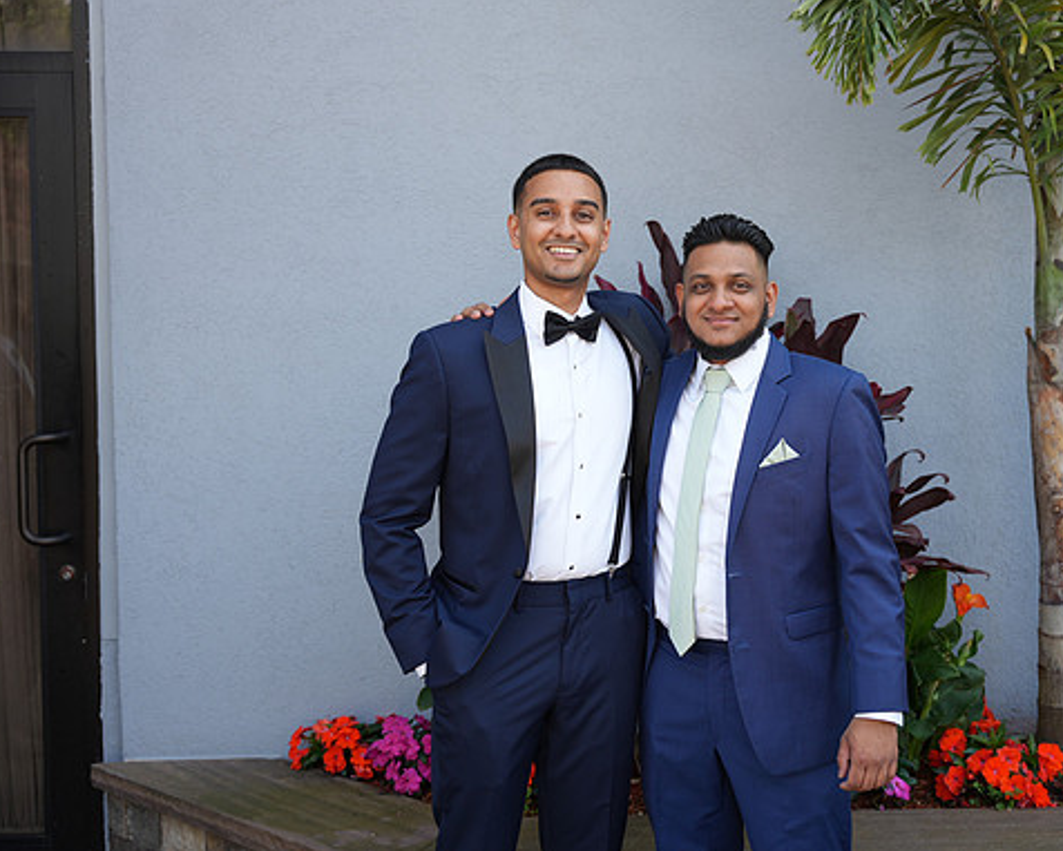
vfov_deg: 31.4
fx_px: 1514
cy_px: 423
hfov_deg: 38.5
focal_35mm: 48
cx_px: 632
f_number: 2.8
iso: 125
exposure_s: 1/320
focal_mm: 42.1
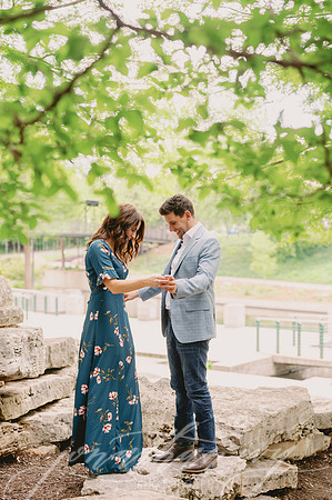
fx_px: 693
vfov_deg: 39.6
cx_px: 166
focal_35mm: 50
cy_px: 250
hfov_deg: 26.9
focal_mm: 50
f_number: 2.8
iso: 200
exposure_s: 1/250
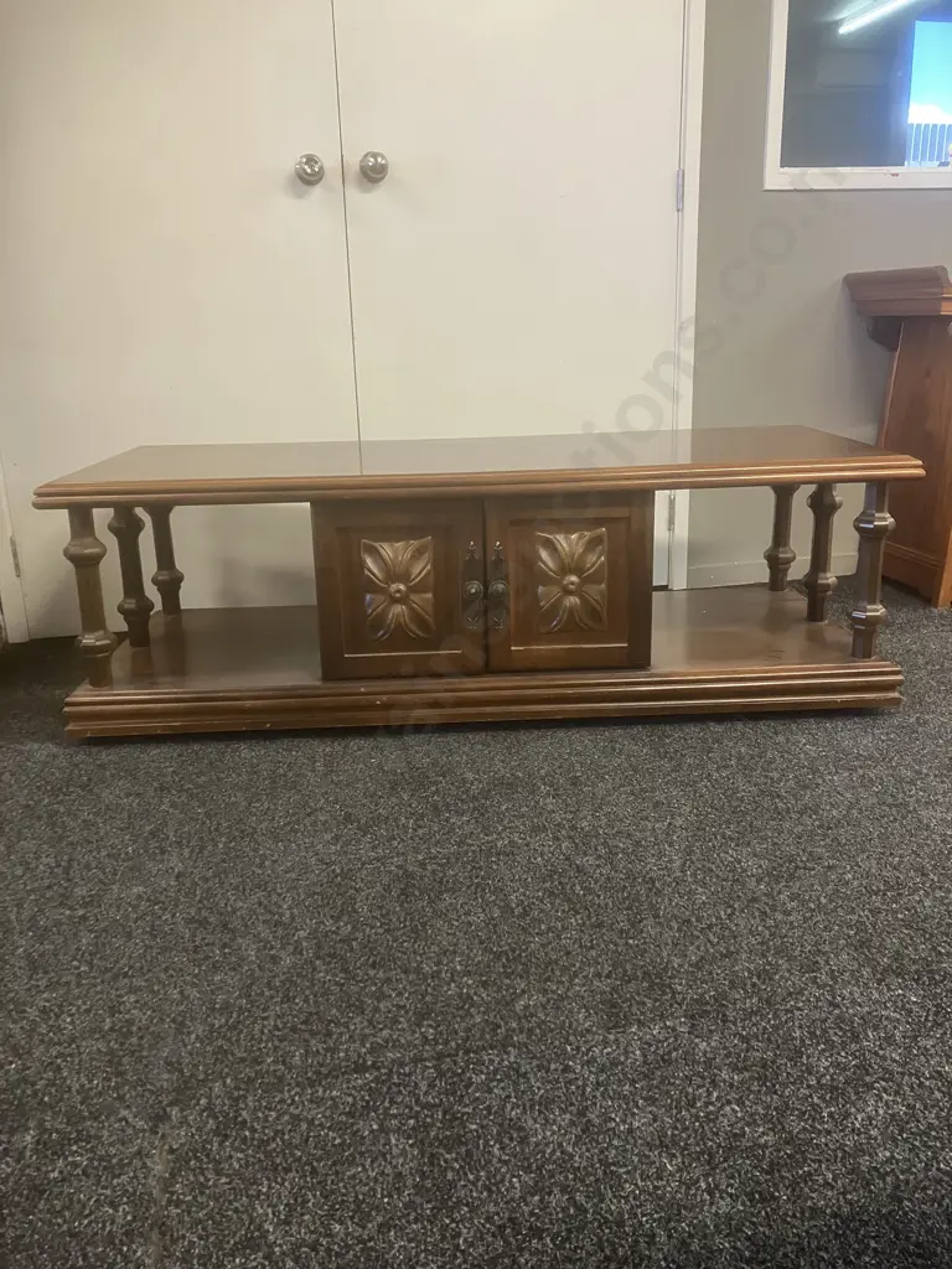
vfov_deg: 63.4
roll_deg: +0.8
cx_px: 476
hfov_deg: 49.7
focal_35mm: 28
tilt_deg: -15.4
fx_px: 1027
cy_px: 634
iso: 200
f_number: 1.8
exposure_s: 1/50
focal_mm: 3.99
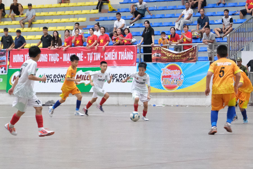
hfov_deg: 24.5
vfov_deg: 16.5
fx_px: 583
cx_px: 126
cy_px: 84
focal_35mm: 83
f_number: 5.6
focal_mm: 55
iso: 12800
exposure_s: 1/250
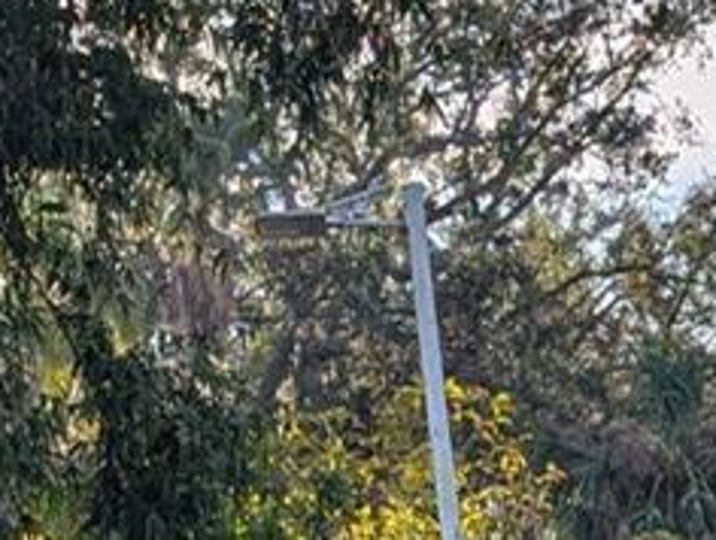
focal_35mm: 162
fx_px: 3358
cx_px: 361
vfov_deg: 9.1
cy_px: 640
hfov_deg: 12.2
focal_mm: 6.81
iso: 46
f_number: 1.85
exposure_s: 1/2358
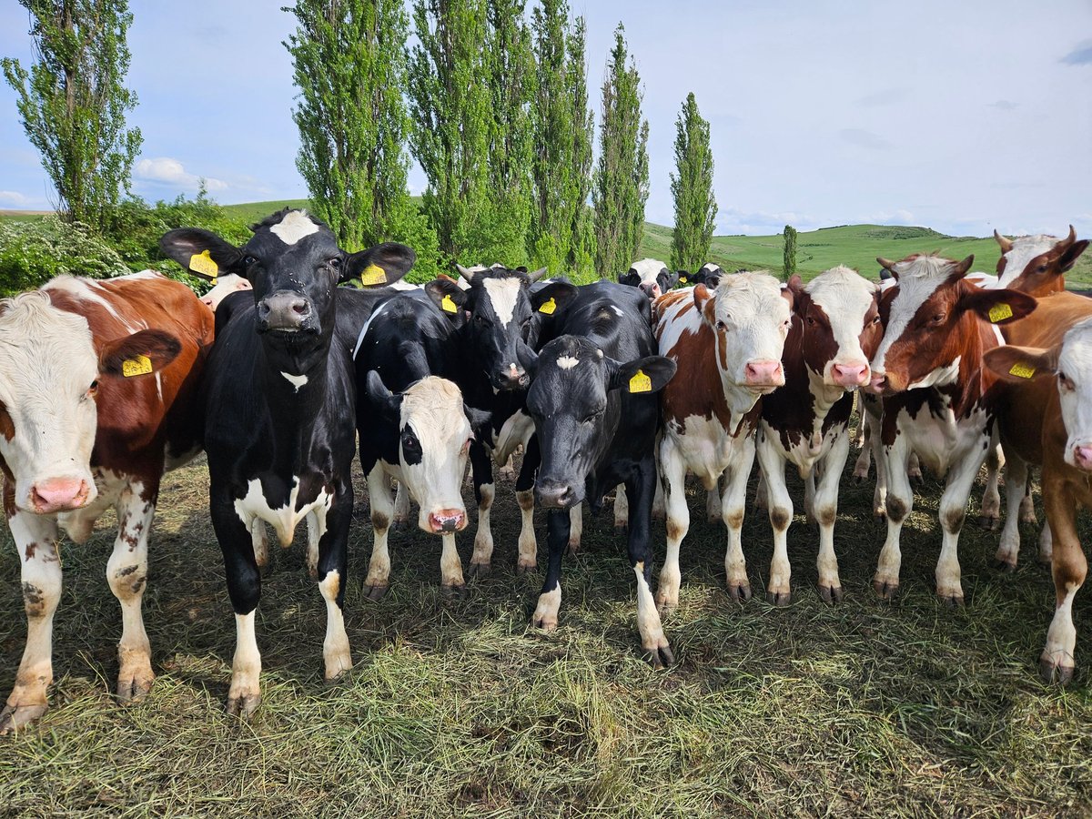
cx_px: 546
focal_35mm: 23
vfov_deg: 58.9
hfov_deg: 73.9
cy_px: 410
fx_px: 726
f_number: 1.8
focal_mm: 5.4
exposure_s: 1/1659
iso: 25
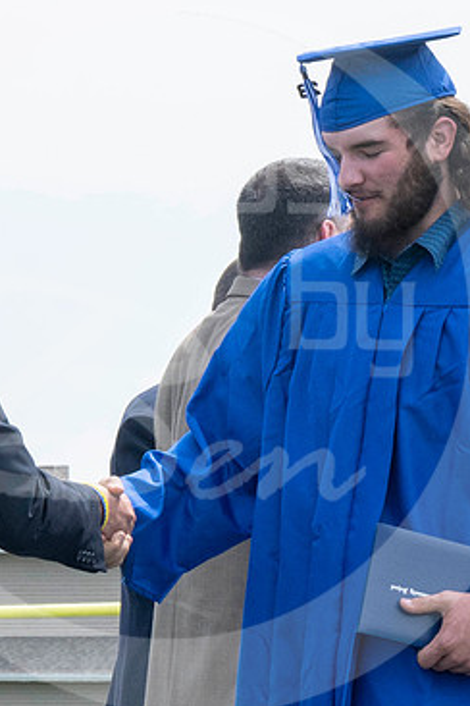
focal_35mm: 340
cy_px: 393
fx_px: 6658
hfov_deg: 4.0
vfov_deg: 6.1
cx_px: -125
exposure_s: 1/250
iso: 200
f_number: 13
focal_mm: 70
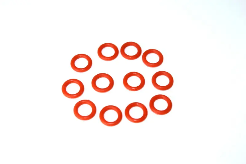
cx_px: 123
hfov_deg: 28.1
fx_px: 492
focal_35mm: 72
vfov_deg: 18.9
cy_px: 82
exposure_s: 1/60
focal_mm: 48
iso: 100
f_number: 8
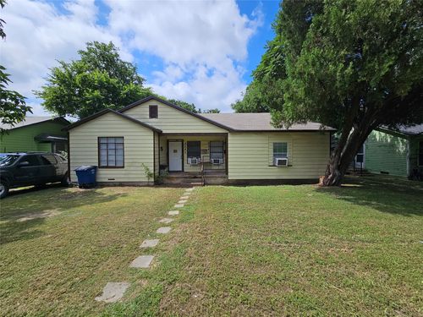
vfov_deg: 89.9
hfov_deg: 106.2
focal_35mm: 13
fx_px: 159
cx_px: 212
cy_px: 158
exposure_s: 1/3100
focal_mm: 2.2
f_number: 2.2
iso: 50
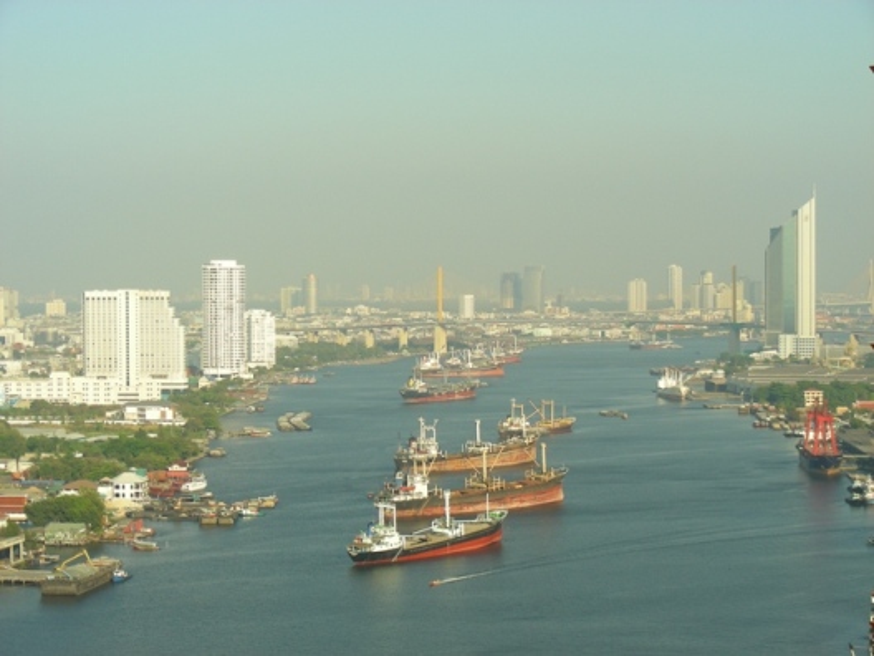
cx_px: 437
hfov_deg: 24.7
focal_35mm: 79
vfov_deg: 18.7
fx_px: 1995
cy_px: 328
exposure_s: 1/362
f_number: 4
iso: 50
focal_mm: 13.2
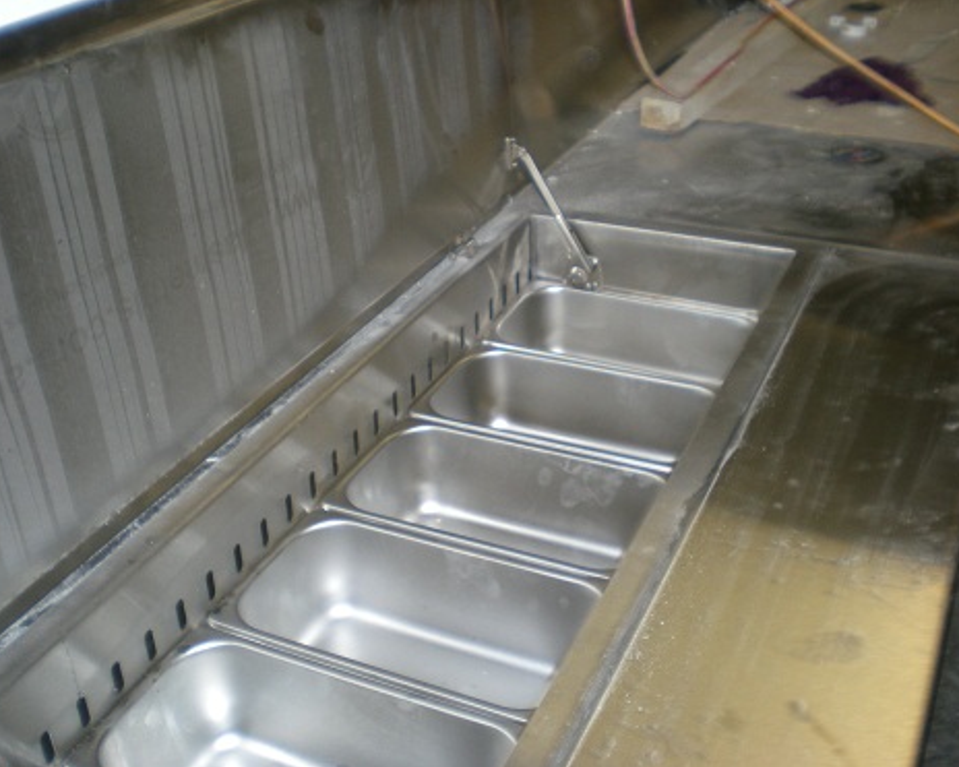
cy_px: 384
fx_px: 1135
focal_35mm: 40
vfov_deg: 37.3
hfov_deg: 45.8
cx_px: 494
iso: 70
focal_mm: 6.3
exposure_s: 1/30
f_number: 3.1
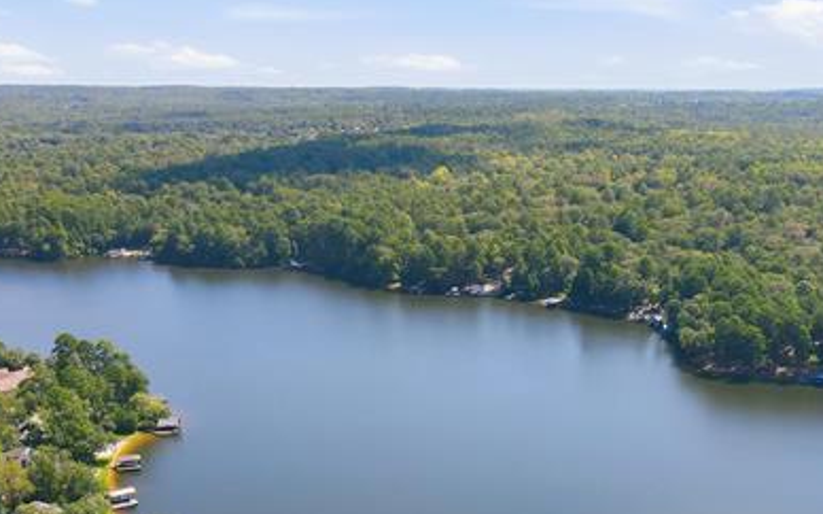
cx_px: 477
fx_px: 941
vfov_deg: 29.3
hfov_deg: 47.0
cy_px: 461
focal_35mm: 42
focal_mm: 4.5
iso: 100
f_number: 2.8
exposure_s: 1/500
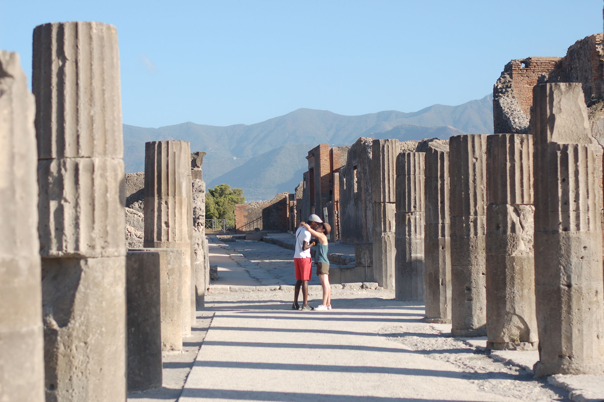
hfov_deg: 27.0
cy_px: 201
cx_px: 302
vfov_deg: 18.2
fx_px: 1257
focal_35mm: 75
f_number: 2.8
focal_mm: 50
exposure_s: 1/2000
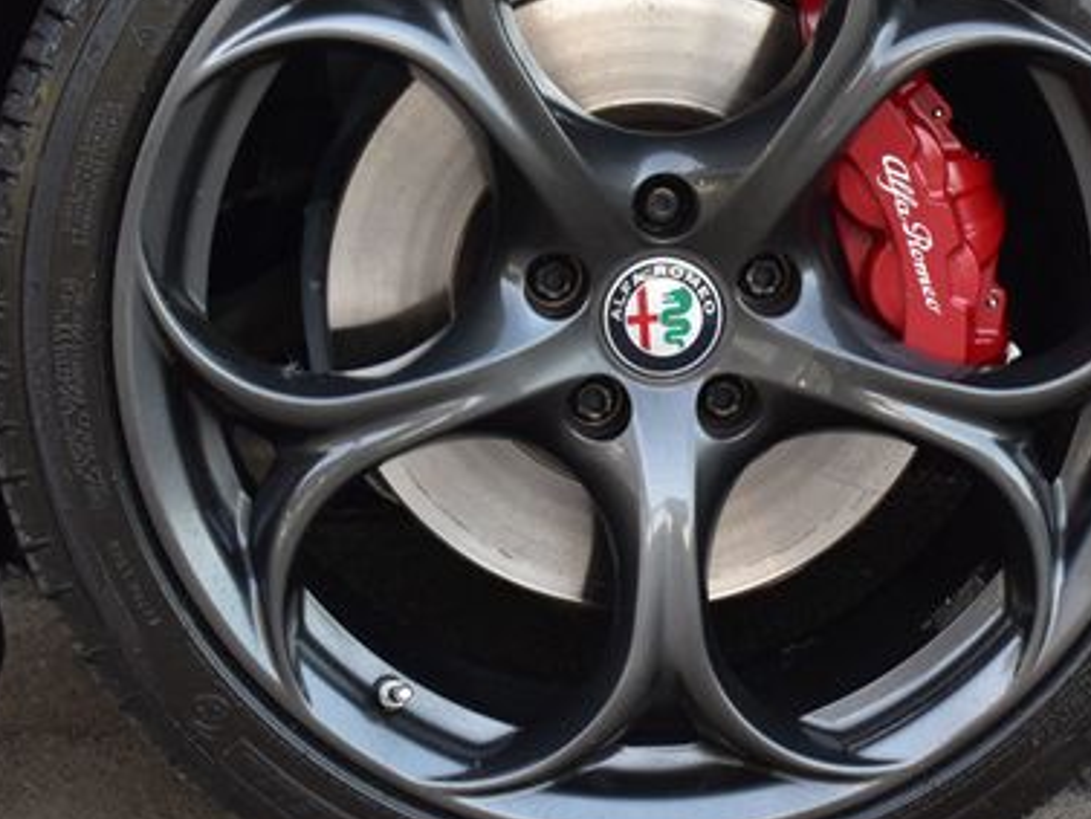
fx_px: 2932
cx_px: 906
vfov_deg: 15.9
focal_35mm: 93
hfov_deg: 20.8
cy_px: 362
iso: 640
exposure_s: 1/15
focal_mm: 38
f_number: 6.3
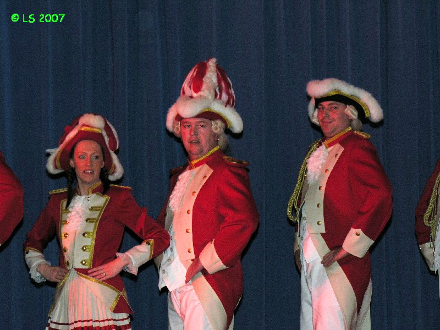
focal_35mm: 141
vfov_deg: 10.5
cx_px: 220
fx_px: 1792
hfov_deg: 14.0
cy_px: 165
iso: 200
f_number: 4.3
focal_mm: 35.9
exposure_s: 1/60.1
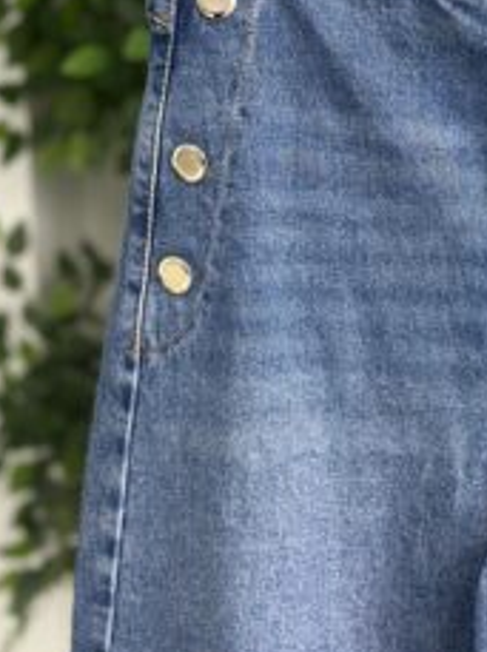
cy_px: 216
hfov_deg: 17.5
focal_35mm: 84
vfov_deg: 23.2
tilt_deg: -8.7
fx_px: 1580
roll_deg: +1.4
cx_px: 342
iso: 125
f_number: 1.78
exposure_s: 1/50
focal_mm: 6.86
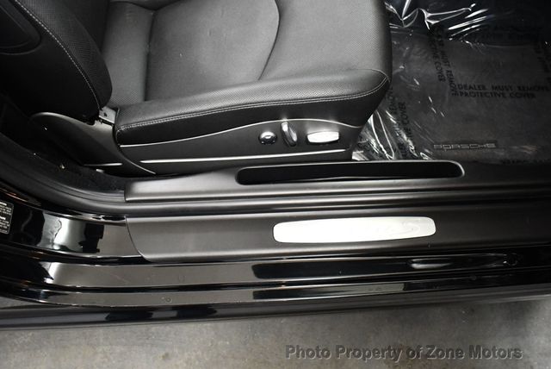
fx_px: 551
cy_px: 184
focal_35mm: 36
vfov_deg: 36.9
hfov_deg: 53.1
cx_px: 276
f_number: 3.5
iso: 3200
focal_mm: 18
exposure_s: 1/100
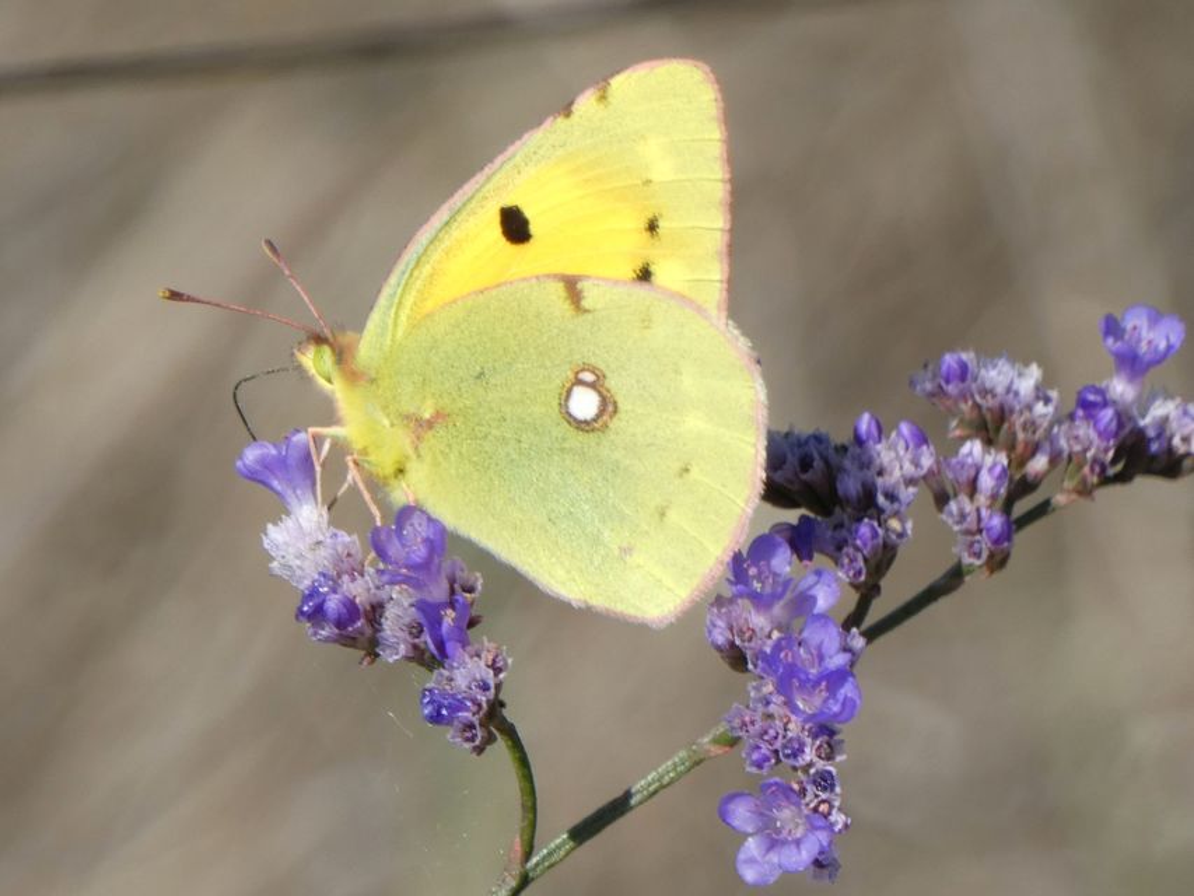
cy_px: 448
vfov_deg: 2.4
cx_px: 597
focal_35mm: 622
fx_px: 21457
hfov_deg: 3.2
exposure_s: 1/160
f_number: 5.6
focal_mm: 111.5
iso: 80
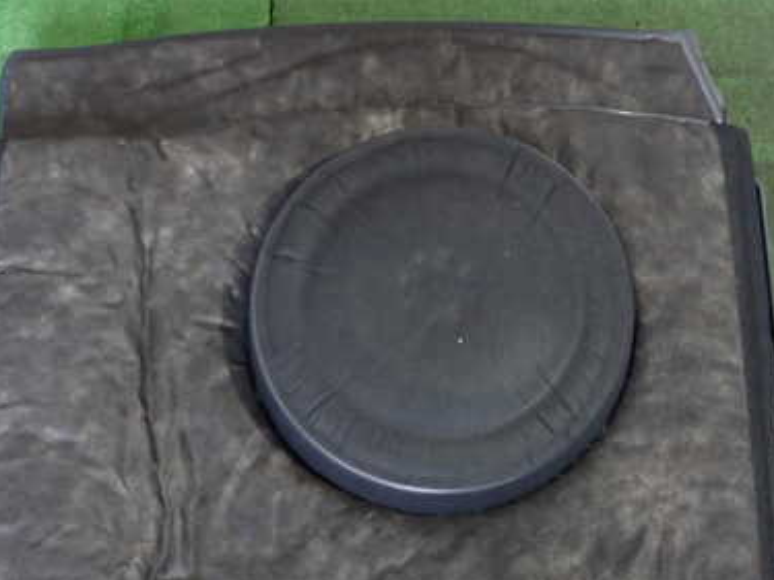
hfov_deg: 39.7
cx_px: 380
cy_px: 411
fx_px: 1073
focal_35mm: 48
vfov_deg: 29.9
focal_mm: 5.4
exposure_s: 1/30
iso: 500
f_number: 2.3
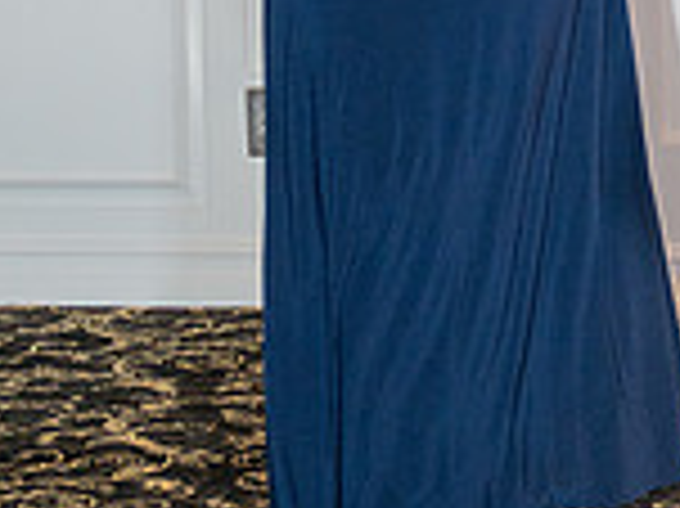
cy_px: -160
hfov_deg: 10.2
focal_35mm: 184
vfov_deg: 8.0
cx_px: 1149
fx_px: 3612
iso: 640
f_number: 2.8
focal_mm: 49
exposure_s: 1/160
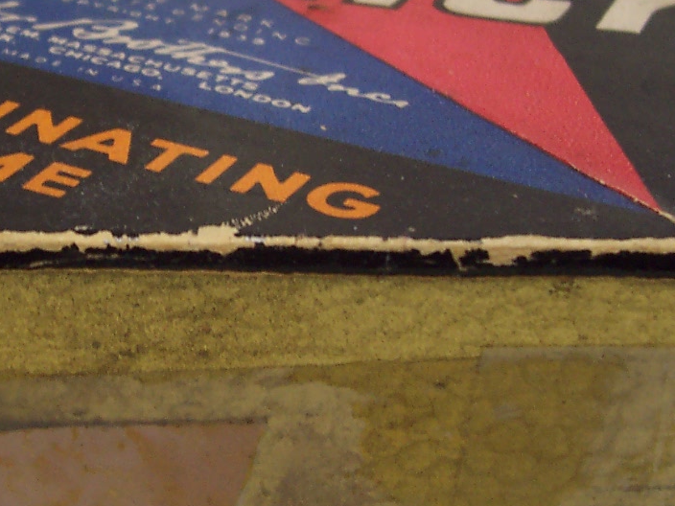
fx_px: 1696
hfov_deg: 22.3
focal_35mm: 87
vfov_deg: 17.0
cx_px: 159
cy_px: 203
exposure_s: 1/90
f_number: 2.8
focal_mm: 5.6
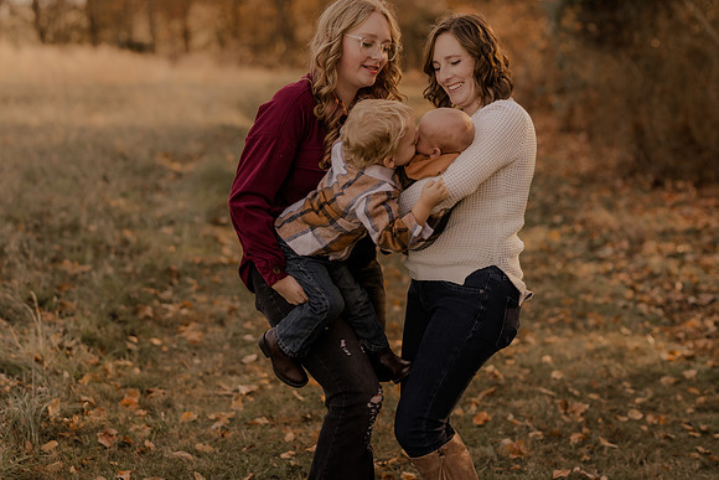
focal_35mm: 85
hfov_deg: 23.9
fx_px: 1698
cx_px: 360
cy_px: 240
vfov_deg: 16.1
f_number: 2.8
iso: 200
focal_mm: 85
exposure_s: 1/400
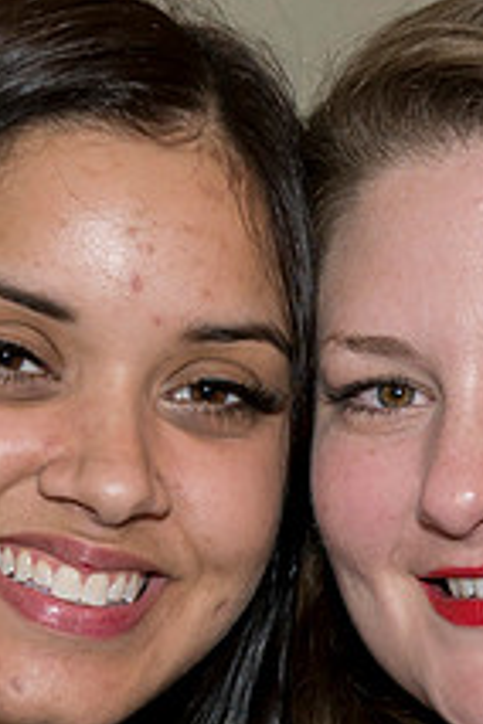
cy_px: 562
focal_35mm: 271
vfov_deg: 7.6
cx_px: 553
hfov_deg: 5.1
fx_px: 5453
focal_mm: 56
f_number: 6.3
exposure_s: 1/100
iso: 800
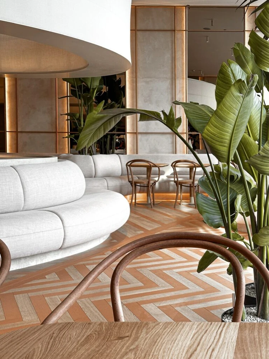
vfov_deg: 39.7
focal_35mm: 48
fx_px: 497
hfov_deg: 30.3
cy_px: 180
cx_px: 134
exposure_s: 1/150
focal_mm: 6.86
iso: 80
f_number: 1.8
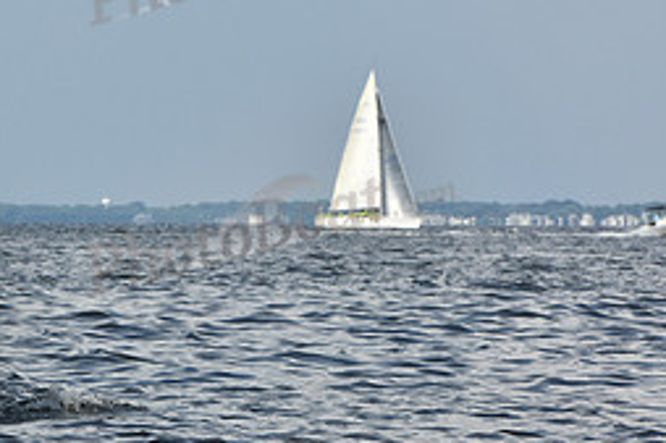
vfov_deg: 3.6
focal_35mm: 377
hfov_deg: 5.5
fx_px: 6970
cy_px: 130
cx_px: -47
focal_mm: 165
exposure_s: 1/1000
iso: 250
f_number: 10
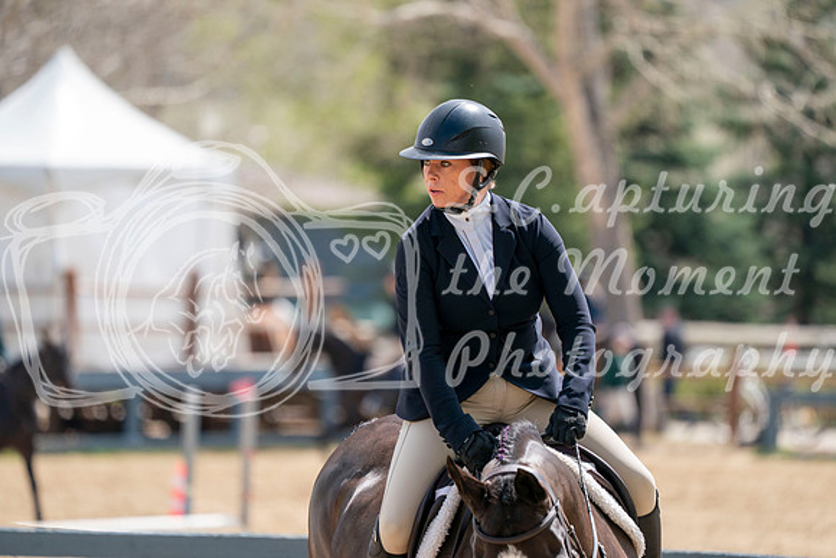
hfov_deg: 5.5
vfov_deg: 3.7
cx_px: 418
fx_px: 8664
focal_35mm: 373
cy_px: 279
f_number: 5.6
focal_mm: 373
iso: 160
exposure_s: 1/400
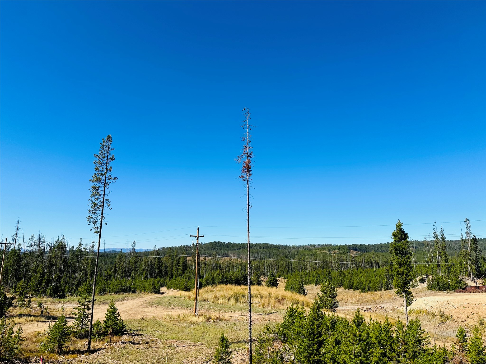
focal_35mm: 24
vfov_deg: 56.8
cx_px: 243
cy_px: 182
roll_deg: -0.3
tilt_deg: +11.2
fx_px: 337
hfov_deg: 71.6
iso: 80
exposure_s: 1/4762
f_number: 1.78
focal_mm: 6.86
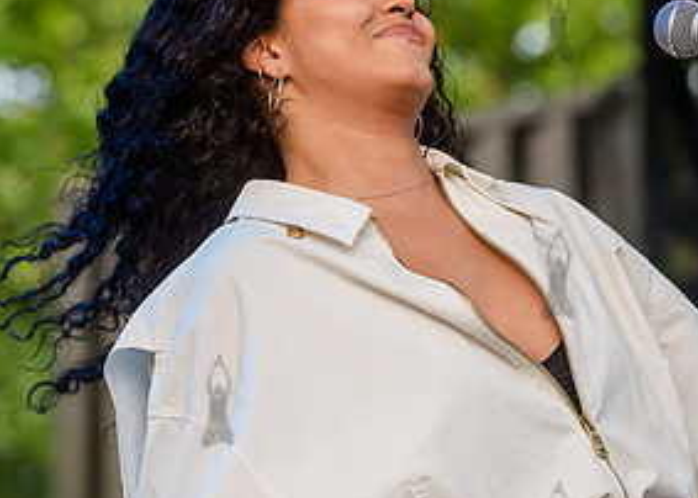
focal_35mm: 324
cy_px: 250
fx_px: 6421
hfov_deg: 6.2
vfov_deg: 4.4
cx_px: 473
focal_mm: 145
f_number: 5
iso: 2500
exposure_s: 1/640
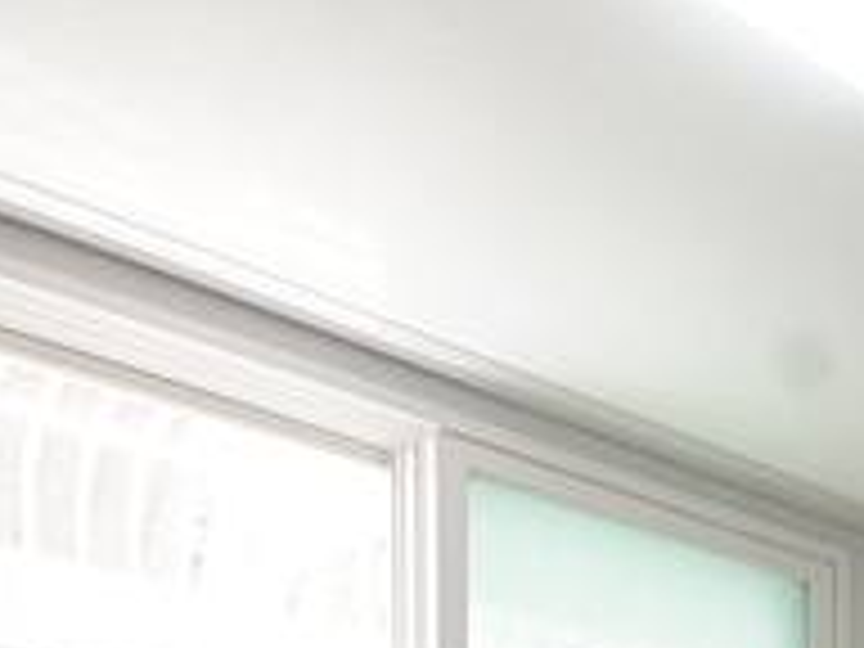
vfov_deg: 19.3
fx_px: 1498
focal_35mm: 60
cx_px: 1179
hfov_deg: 26.3
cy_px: 1116
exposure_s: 1/60
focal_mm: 10
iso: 1600
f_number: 9
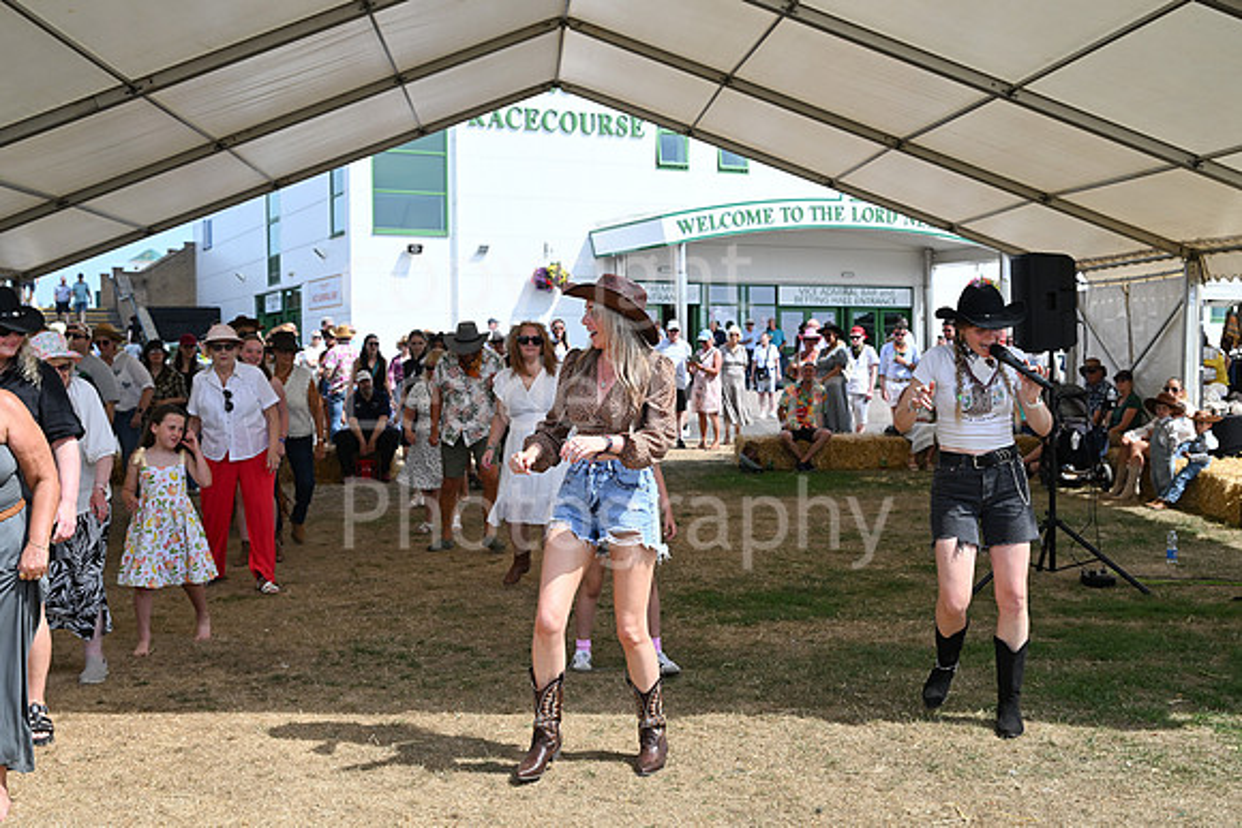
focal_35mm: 42
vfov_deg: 31.9
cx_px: 621
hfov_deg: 46.4
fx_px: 1449
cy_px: 414
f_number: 5.6
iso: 500
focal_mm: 42
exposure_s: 1/1600
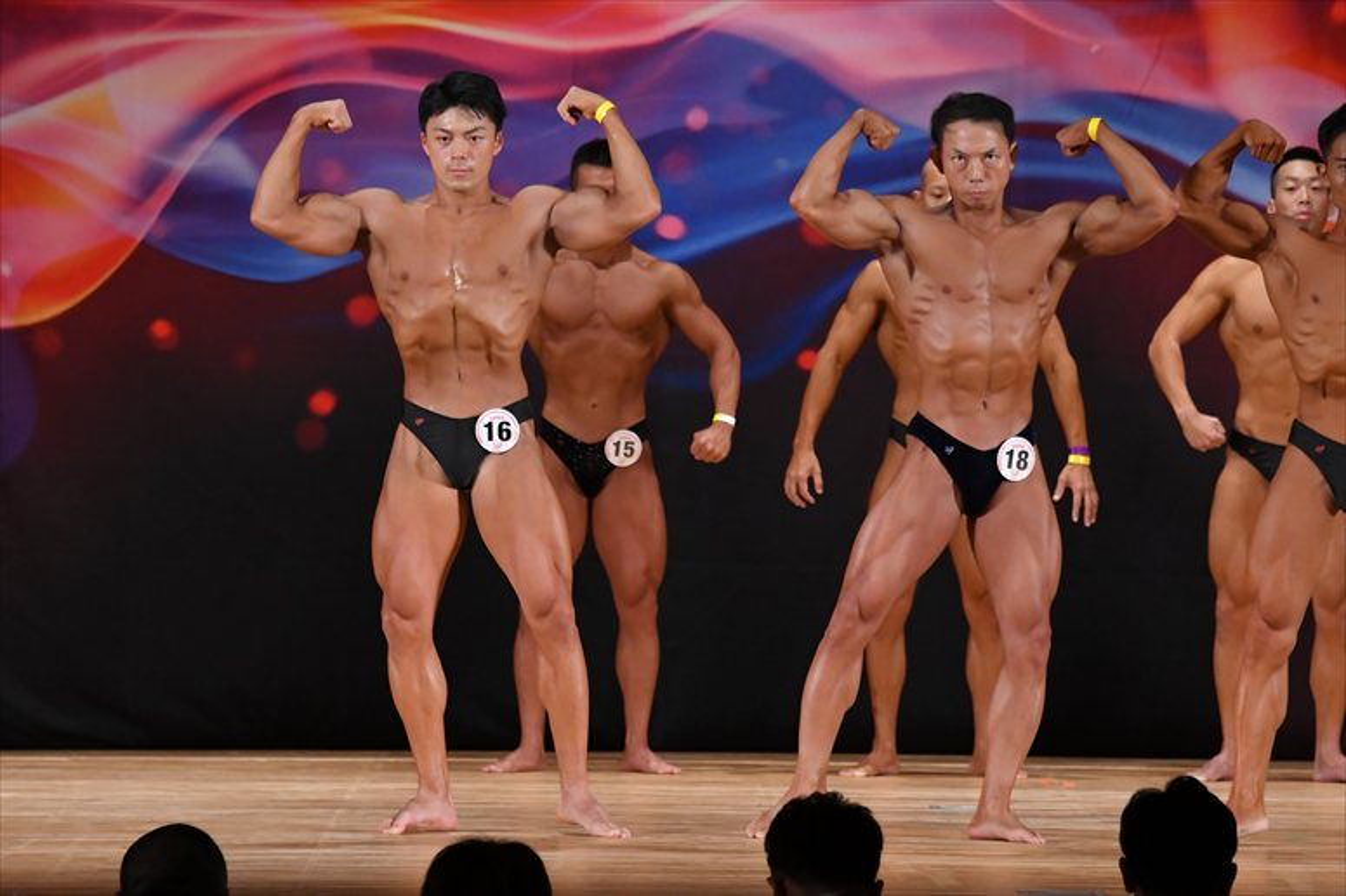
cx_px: 673
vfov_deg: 5.7
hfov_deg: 8.6
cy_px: 448
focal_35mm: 240
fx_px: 8969
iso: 3200
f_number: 5.6
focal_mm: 160
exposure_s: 1/400
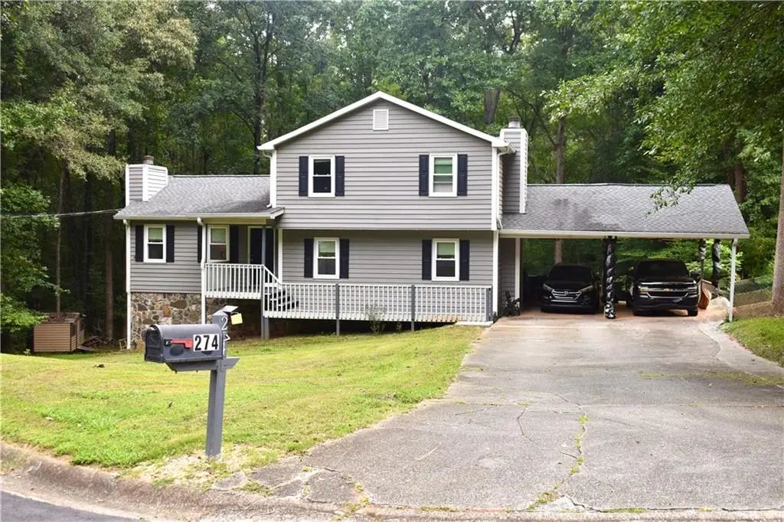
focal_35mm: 39
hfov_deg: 49.6
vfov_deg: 34.2
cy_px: 261
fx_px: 849
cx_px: 392
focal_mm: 26
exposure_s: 1/250
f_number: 5.6
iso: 400
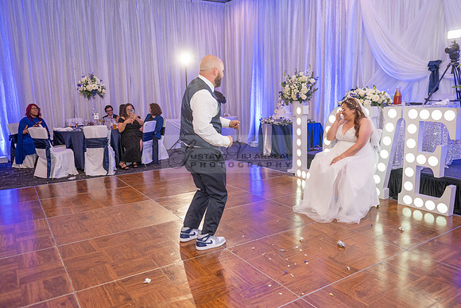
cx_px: 230
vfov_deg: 46.4
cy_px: 154
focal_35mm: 28
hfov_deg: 65.5
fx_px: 359
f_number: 3.5
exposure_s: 1/200
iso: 1600
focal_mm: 28
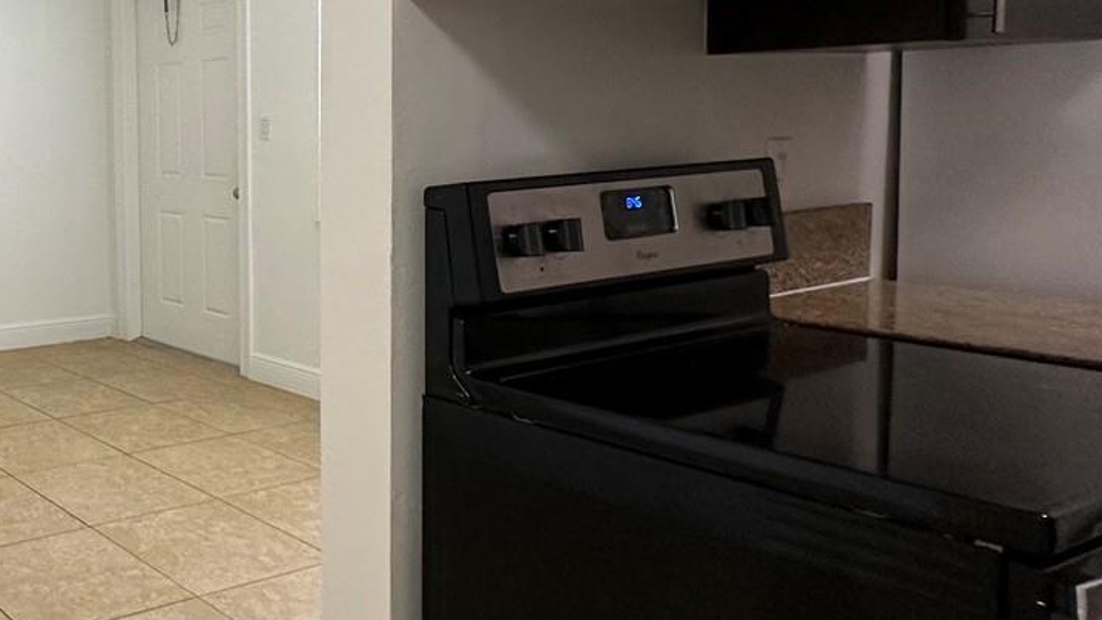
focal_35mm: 34
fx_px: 994
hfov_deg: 44.0
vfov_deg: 34.2
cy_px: 184
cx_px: -120
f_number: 2.2
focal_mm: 2.22
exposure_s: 1/120
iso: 200
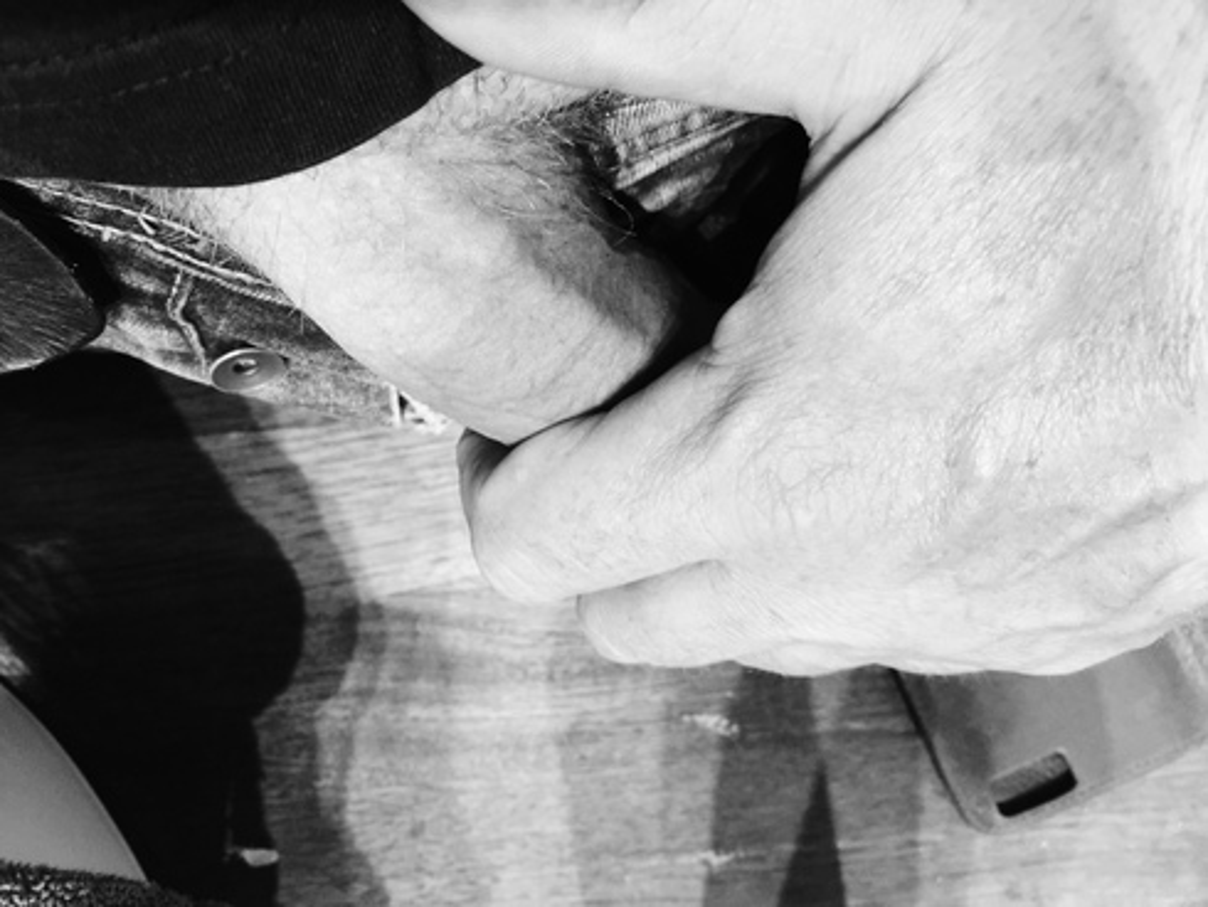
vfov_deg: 48.3
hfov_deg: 61.6
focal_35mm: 29
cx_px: 604
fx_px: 1013
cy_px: 454
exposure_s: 1/8
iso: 125
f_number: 2.2
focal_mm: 4.15
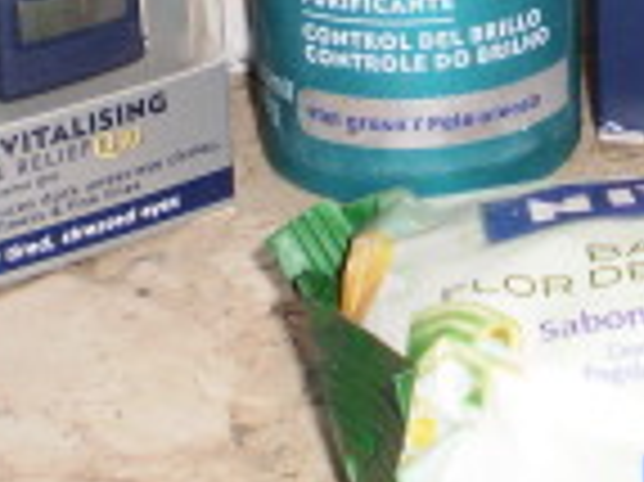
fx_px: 2249
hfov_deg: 16.1
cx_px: 590
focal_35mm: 121
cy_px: -104
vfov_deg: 12.0
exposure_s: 1/30
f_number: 3.1
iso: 125
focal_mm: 6.3
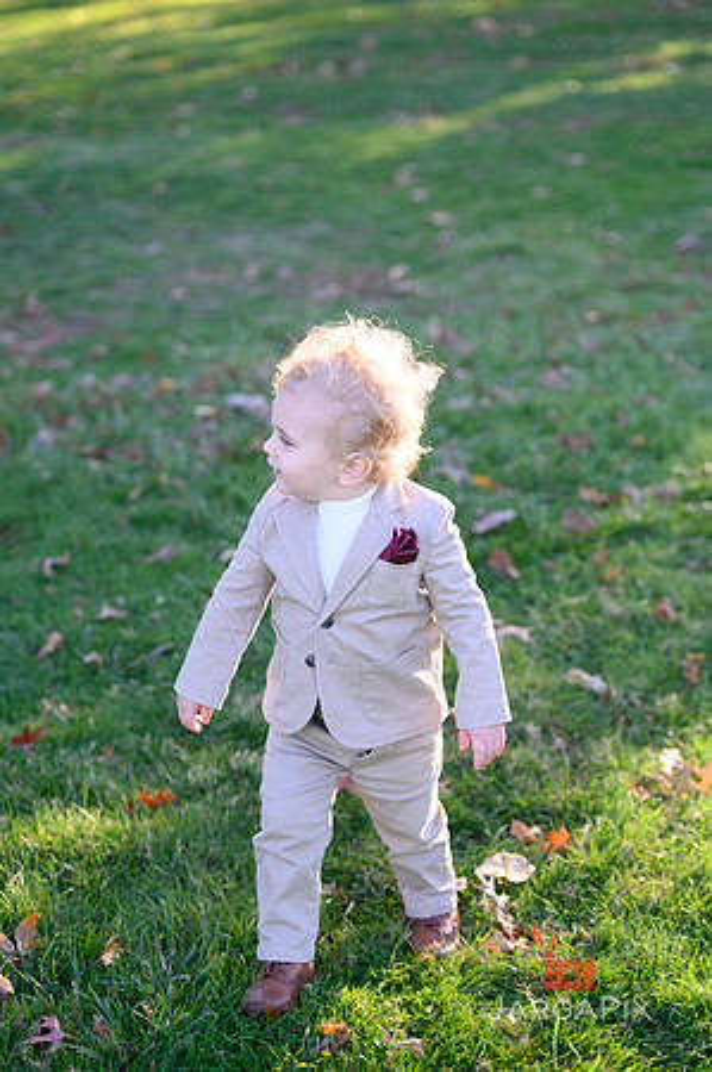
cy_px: 536
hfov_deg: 17.0
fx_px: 2379
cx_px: 356
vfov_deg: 25.4
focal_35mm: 80
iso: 1600
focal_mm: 80
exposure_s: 1/2500
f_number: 3.2
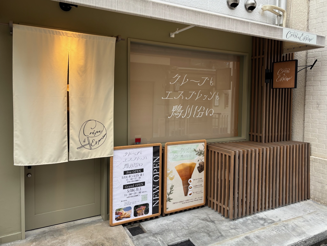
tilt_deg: -4.3
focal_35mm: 26
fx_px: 246
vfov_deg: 53.1
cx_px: 164
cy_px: 123
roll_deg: -0.8
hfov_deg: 67.3
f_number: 1.6
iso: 50
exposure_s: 1/307
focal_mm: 5.96
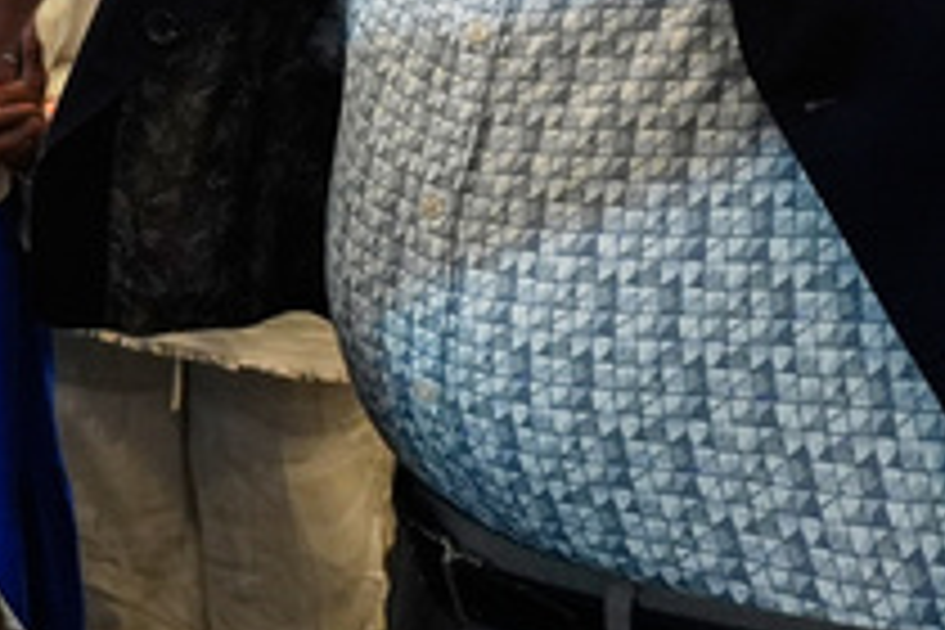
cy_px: -585
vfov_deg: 14.7
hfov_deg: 19.0
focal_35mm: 78
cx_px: -814
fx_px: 2047
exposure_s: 1/80
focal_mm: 16
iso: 2000
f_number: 5
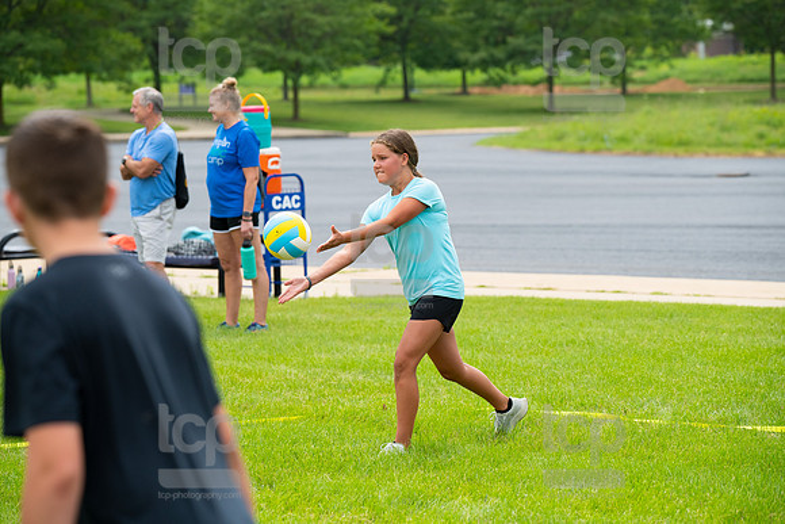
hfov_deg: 15.2
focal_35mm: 135
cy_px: 262
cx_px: 392
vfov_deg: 10.2
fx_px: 2944
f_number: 4.5
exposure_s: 1/2000
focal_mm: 135
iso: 500
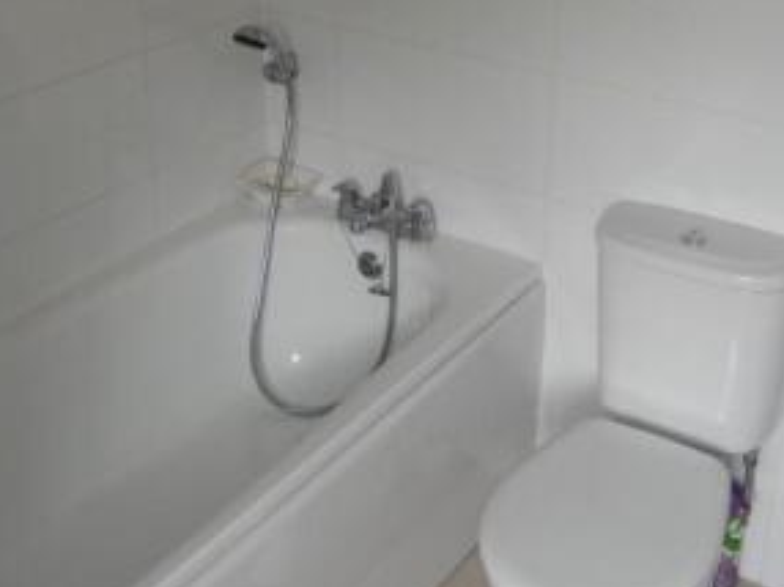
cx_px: 465
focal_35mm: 51
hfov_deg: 37.4
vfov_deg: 27.9
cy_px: 106
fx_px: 1154
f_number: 3.4
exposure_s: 1/30
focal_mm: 4.5
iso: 200
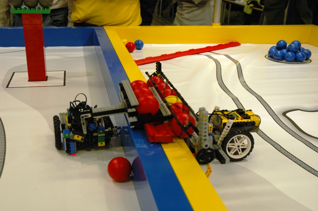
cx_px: 159
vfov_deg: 30.8
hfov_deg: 45.0
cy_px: 106
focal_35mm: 44
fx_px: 384
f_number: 4.5
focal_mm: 29
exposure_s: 1/80
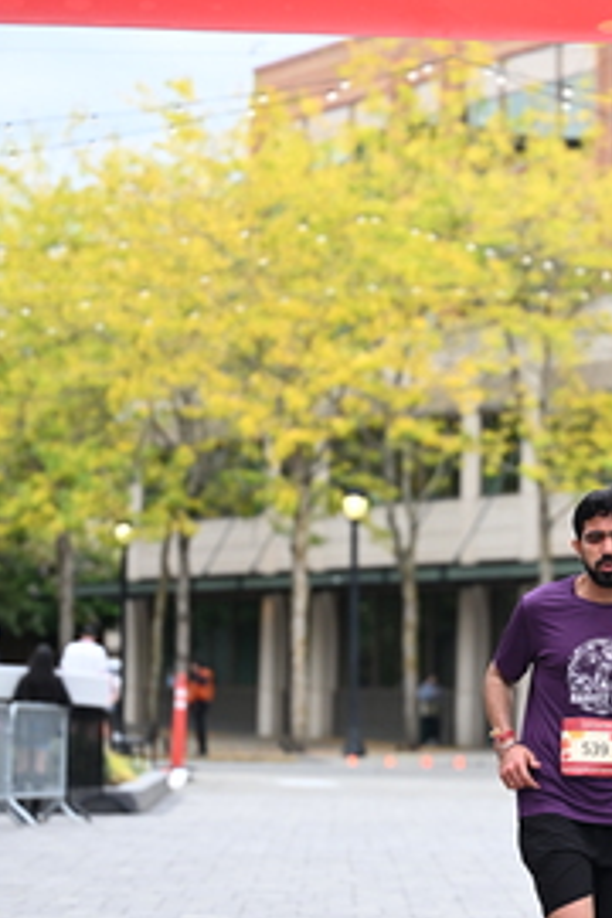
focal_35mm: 175
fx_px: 4462
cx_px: 586
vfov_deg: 11.7
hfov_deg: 7.8
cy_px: 588
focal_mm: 86
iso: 640
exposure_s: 1/2000
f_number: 2.8
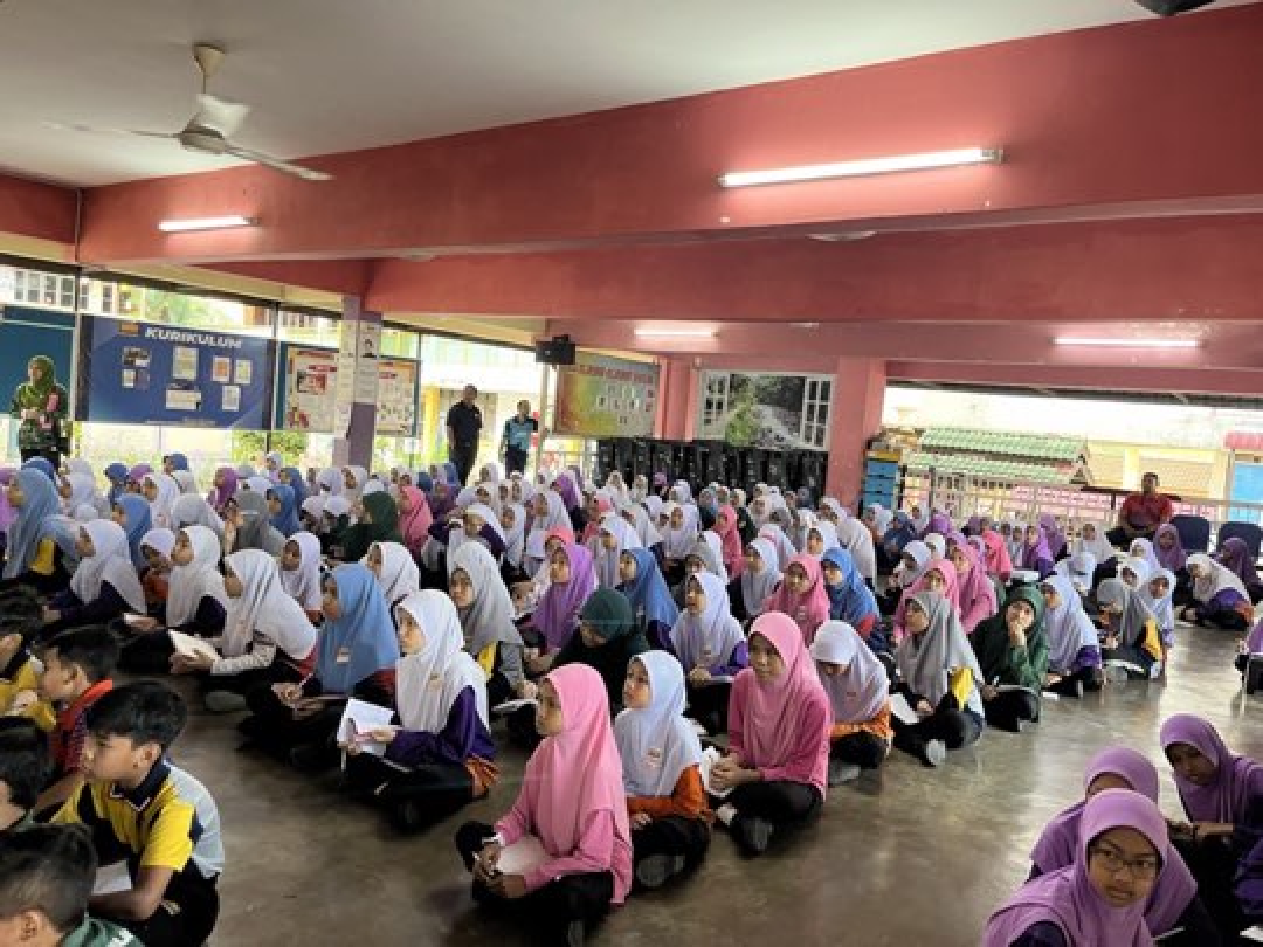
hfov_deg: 67.3
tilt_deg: -3.2
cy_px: 474
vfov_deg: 53.1
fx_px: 949
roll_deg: -5.4
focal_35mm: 26
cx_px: 632
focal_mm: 5.1
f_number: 1.6
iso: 160
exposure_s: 1/50
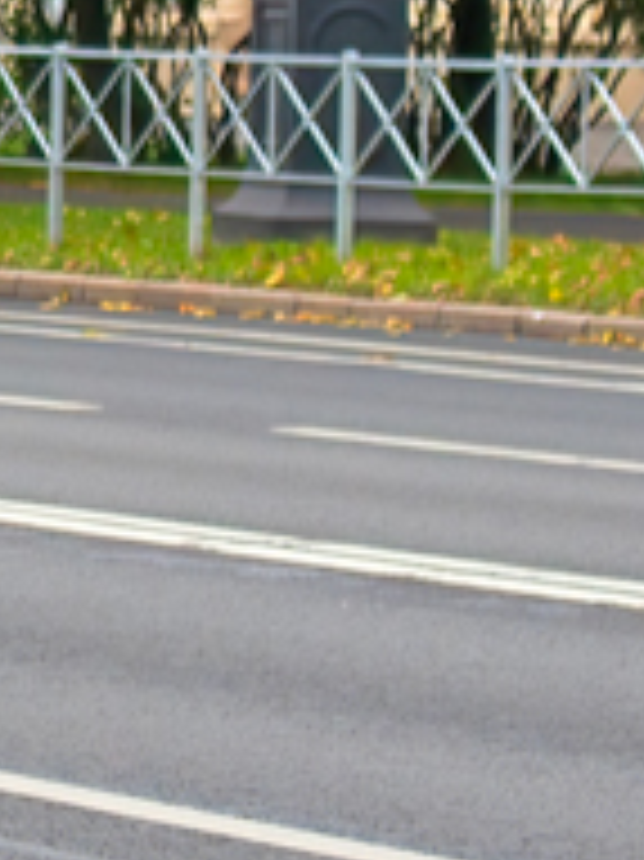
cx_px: -2018
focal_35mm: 378
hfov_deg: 3.7
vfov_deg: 5.2
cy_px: -495
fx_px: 9387
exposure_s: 1/320
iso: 320
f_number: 5
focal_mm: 50
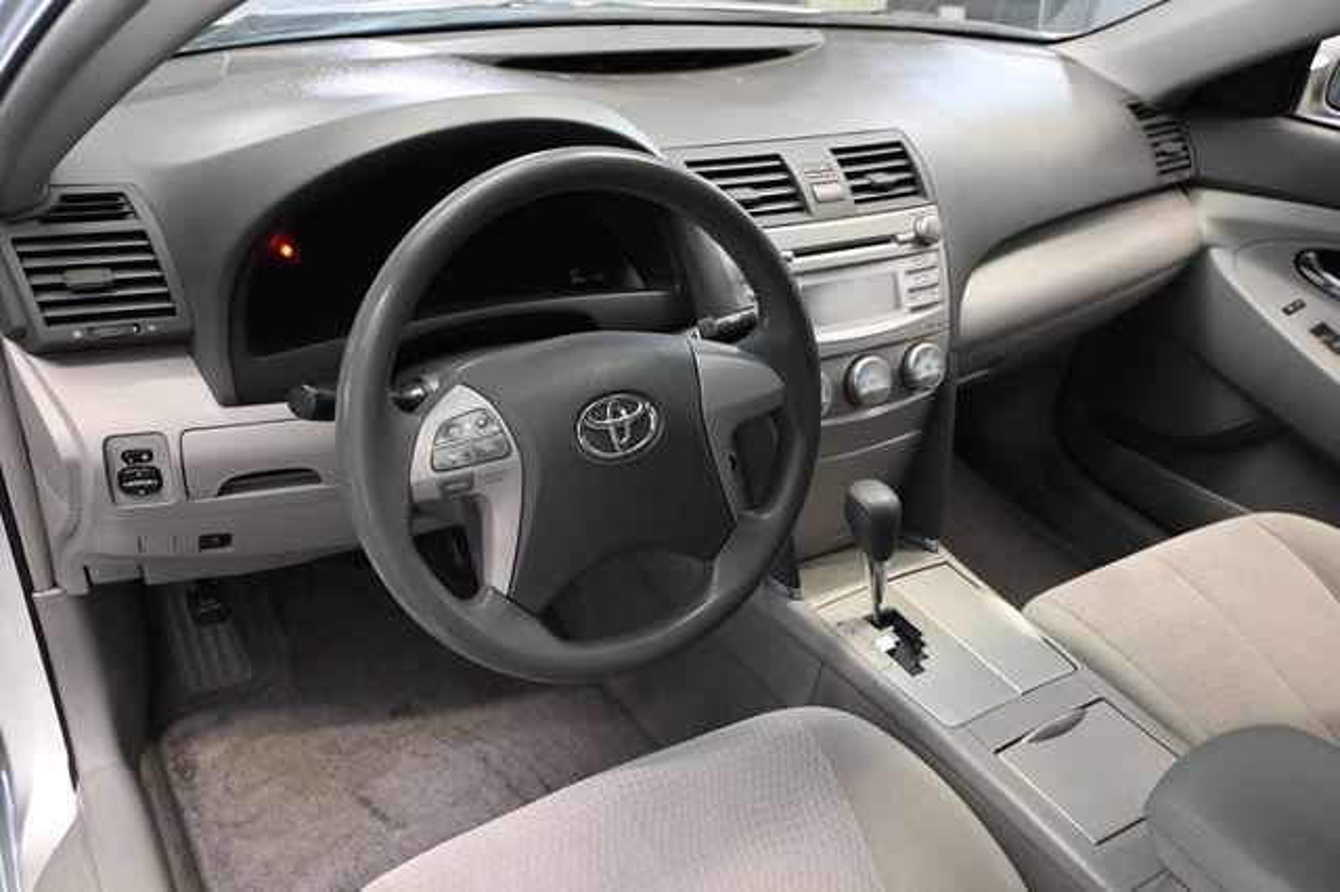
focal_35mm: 29
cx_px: 670
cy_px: 446
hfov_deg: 63.2
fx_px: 1088
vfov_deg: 44.6
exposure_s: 1/60
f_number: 3.8
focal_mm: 19.5
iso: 3200
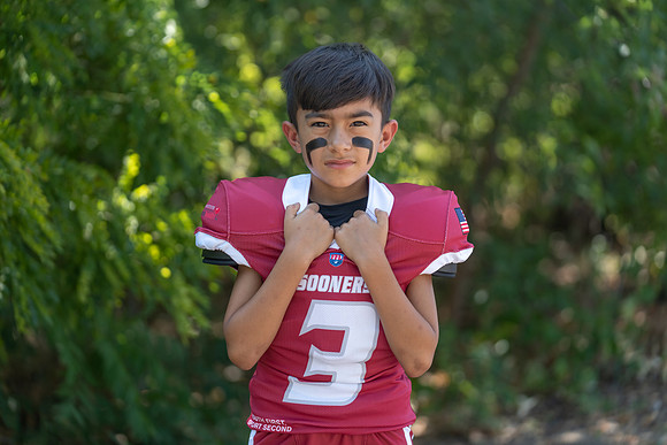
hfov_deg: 19.3
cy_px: 222
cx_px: 334
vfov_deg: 12.9
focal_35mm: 106
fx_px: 1964
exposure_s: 1/320
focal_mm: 106
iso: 100
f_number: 2.8
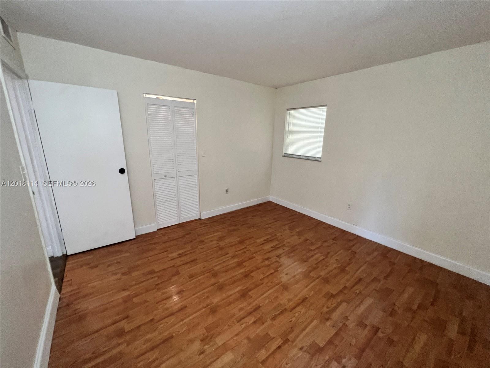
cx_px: 245
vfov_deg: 89.9
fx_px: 184
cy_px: 184
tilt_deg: -14.2
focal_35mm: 13
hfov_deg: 106.2
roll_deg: -2.0
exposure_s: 1/60
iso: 320
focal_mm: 1.57
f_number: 1.8
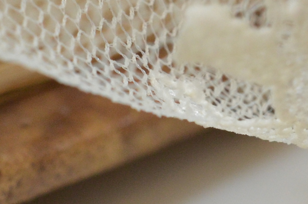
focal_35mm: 295
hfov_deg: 7.0
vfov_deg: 4.6
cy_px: 435
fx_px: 2519
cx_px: 209
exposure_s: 1/125
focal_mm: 40
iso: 1000
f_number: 9
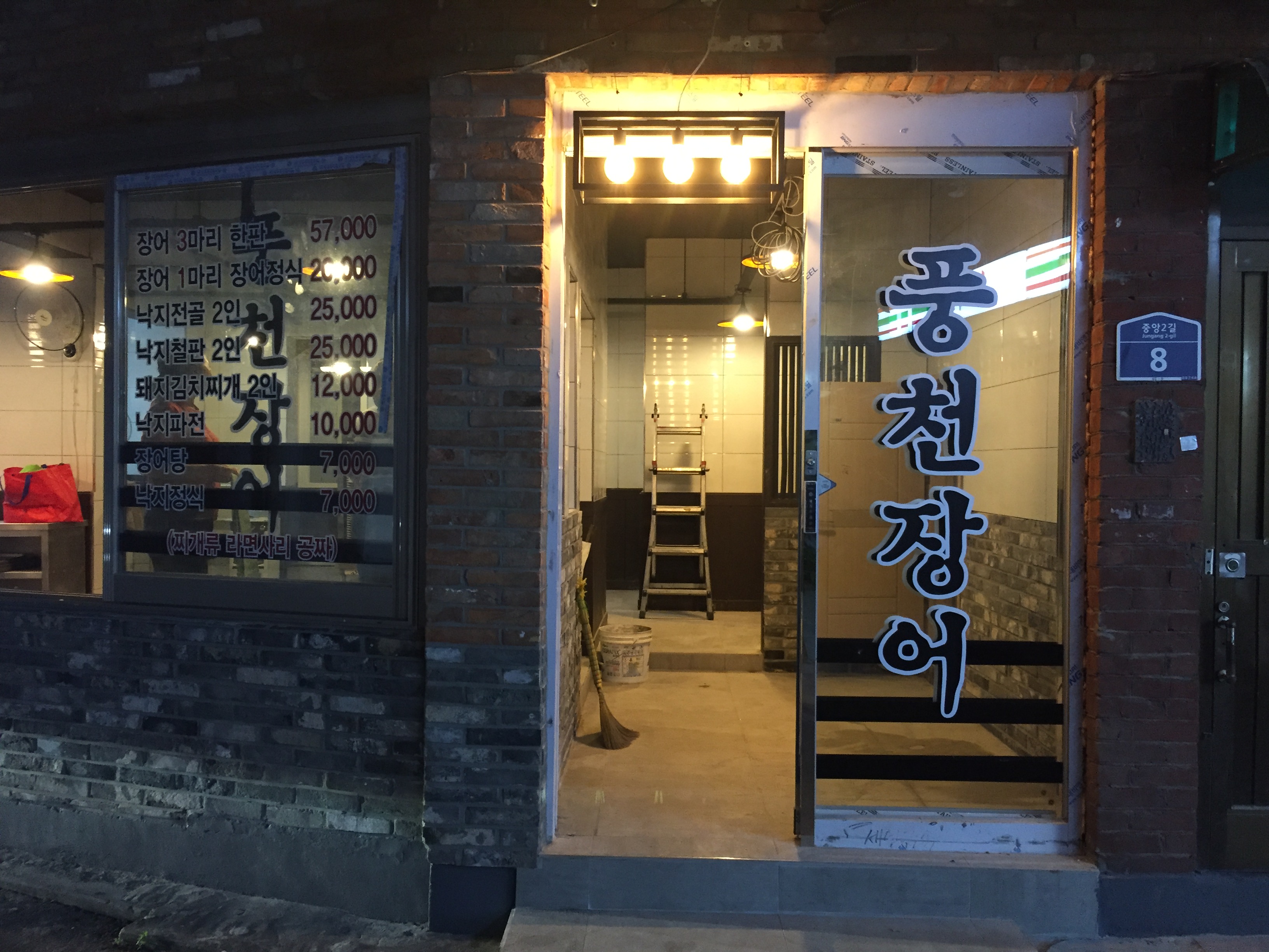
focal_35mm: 29
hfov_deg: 61.7
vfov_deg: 48.2
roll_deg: -1.0
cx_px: 634
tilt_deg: +0.0
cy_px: 476
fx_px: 1063
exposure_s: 1/24
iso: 250
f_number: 2.2
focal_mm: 4.15
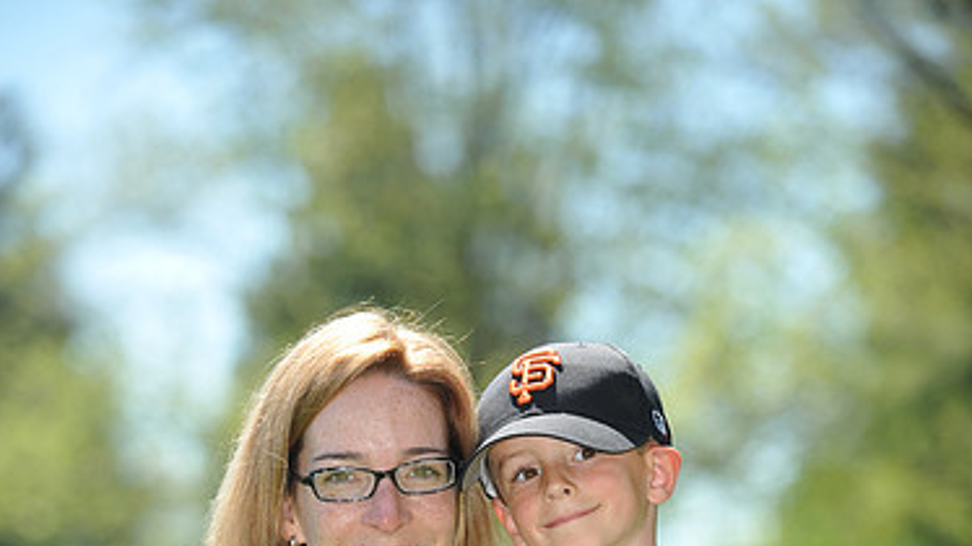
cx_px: 473
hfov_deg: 10.2
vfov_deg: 5.7
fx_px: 5436
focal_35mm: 211
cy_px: 733
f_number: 4
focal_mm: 130
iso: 200
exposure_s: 1/800
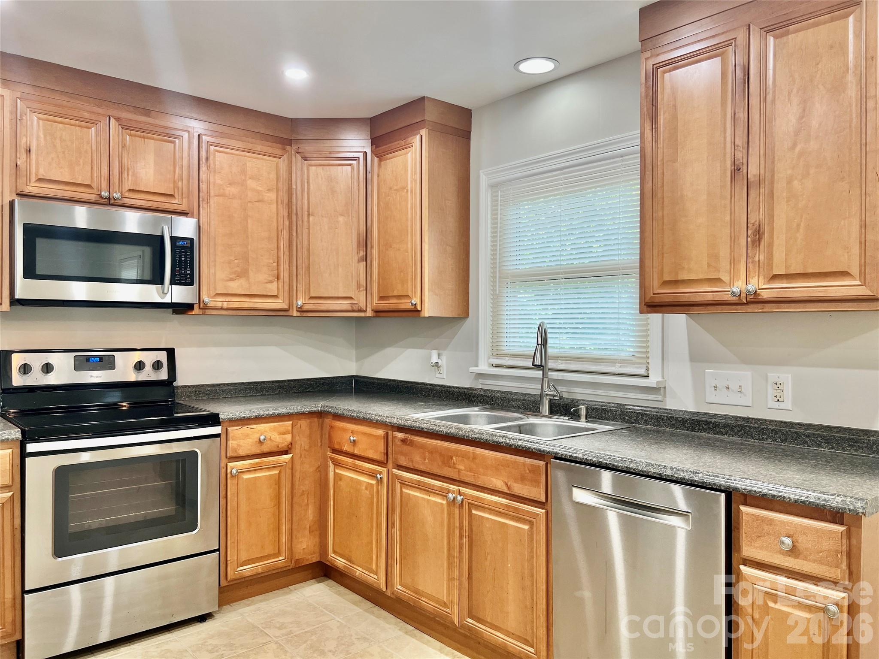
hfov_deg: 67.3
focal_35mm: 26
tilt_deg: -0.8
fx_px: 660
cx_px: 440
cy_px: 330
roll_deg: -0.1
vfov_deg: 53.1
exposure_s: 1/60
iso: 64
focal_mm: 5.7
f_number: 1.5
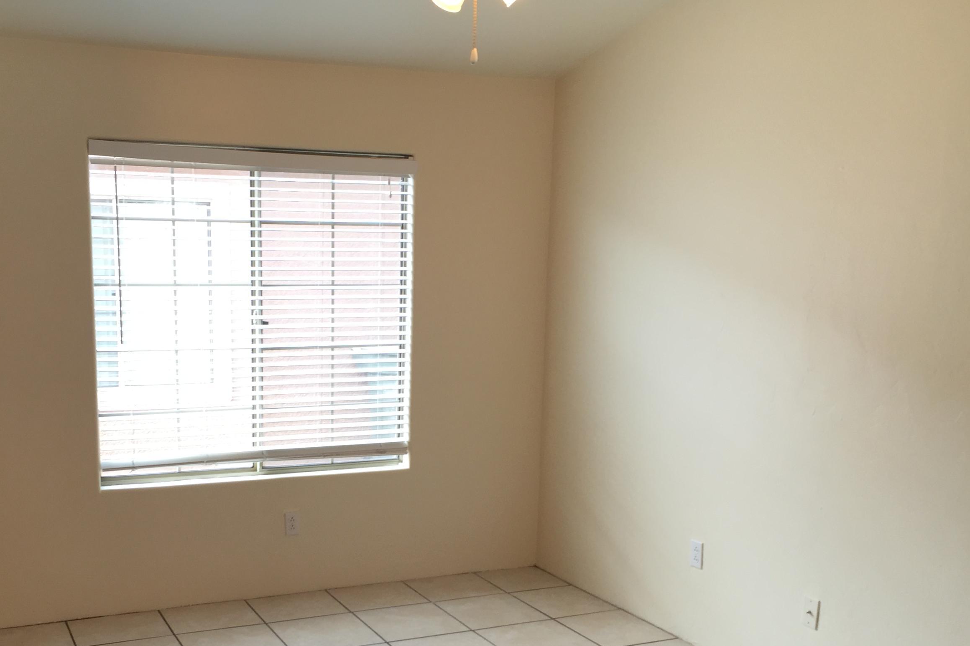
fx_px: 1051
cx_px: 353
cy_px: 456
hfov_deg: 49.0
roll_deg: -1.0
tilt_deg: -10.4
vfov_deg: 33.7
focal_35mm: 39
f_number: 2.2
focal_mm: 4.15
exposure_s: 1/60
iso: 40
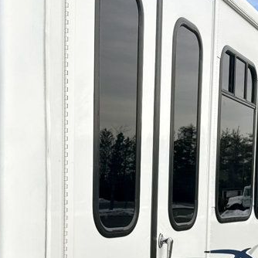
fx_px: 548
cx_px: 136
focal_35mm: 65
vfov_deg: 25.6
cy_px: 237
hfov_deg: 26.5
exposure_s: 1/2959
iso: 80
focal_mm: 6.76
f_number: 1.78
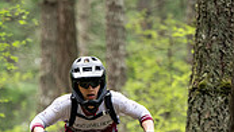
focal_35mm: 543
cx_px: 75
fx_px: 3375
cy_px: 214
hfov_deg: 4.0
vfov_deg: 2.2
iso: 1600
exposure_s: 1/1250
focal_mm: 200
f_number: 3.5
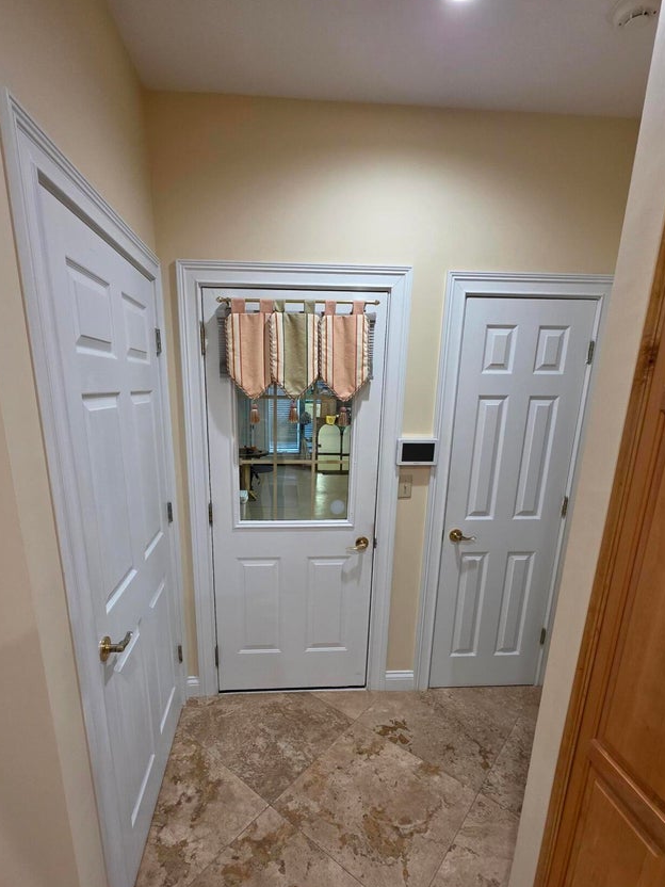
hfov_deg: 77.8
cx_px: 294
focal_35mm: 16
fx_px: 410
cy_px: 504
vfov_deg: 93.9
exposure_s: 1/120
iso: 250
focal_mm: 2.2
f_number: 1.9
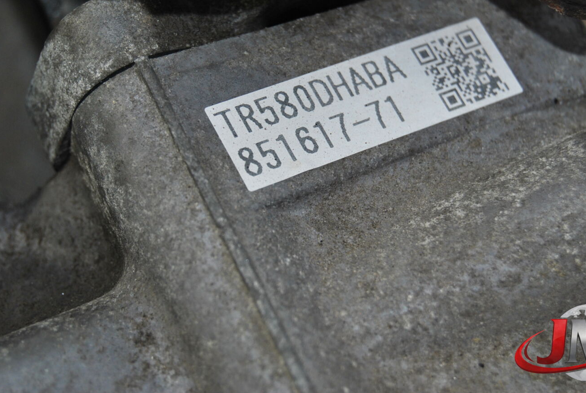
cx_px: 323
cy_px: 155
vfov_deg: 13.5
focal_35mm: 102
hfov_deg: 20.1
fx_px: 1656
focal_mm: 55
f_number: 5.6
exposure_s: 1/60
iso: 200
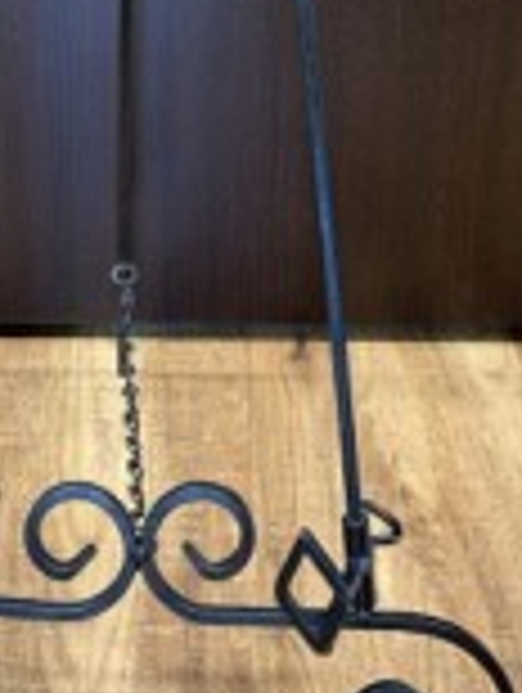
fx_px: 1183
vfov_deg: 30.4
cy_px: 0
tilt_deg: -18.7
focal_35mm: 59
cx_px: 142
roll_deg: +1.8
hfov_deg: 24.7
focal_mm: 4.25
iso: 400
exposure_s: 1/38
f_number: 1.8
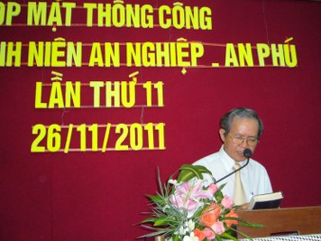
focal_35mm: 44
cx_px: 179
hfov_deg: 42.9
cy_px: 122
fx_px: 408
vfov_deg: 32.9
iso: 200
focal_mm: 5.8
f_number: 2.8
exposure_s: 1/60
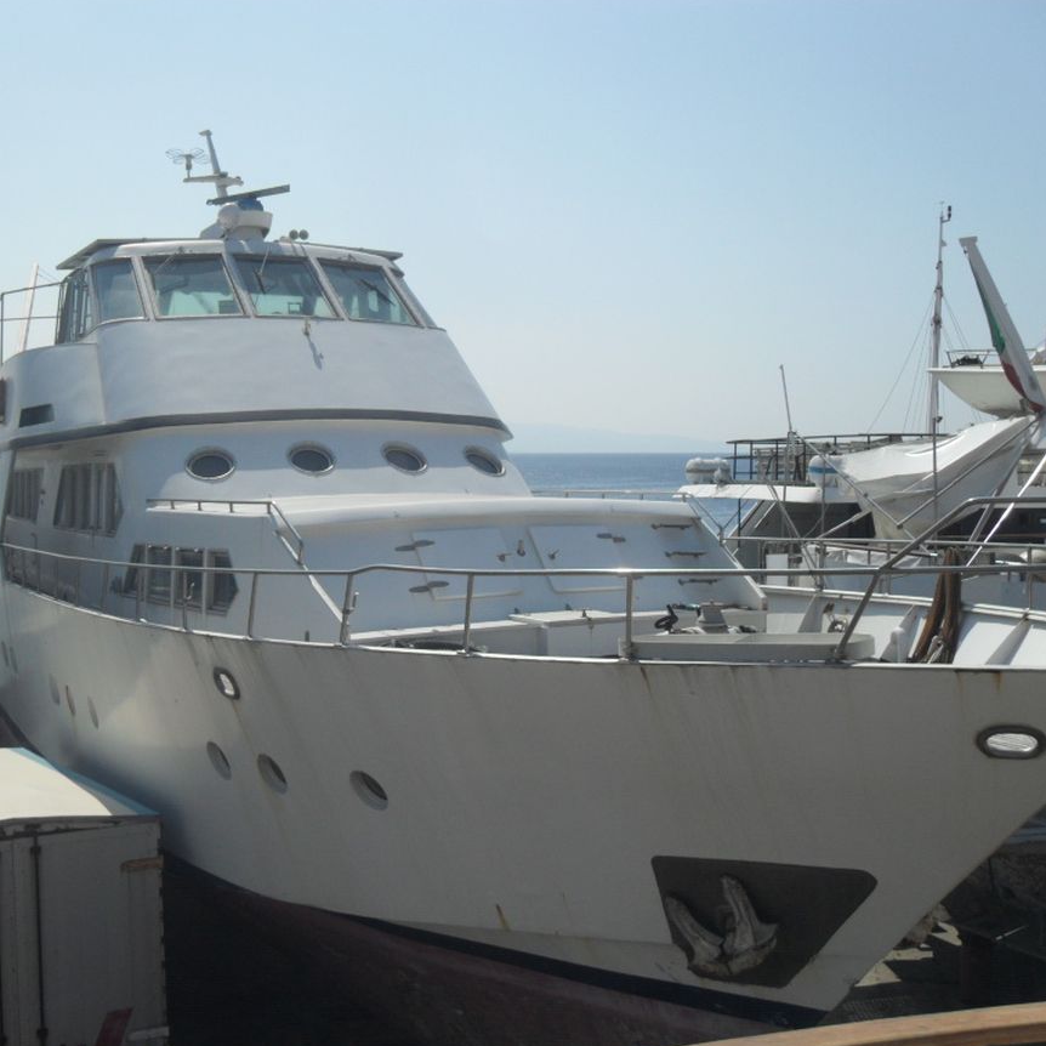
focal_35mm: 42
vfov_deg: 40.0
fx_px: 1436
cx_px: 496
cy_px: 526
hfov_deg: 40.0
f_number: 8.9
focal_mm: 6.2
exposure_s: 1/350
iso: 100
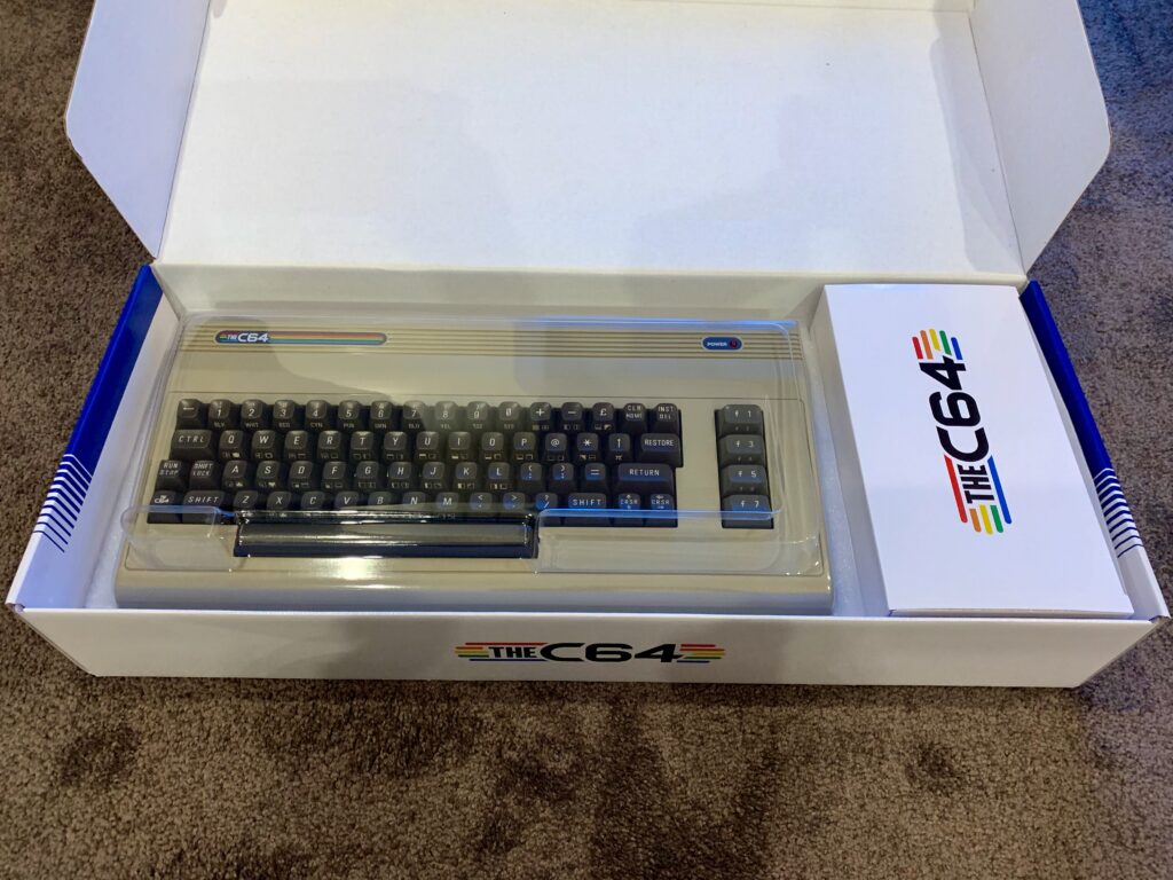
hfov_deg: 67.3
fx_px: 881
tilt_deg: -55.6
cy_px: 440
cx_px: 586
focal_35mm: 26
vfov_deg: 53.1
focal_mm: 4.25
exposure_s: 1/50
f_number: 1.8
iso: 320
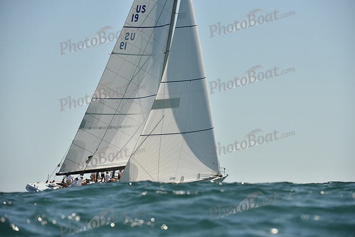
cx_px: 178
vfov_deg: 6.9
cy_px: 118
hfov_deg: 10.3
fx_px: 1973
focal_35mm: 200
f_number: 5.6
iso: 250
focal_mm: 200
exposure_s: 1/2000
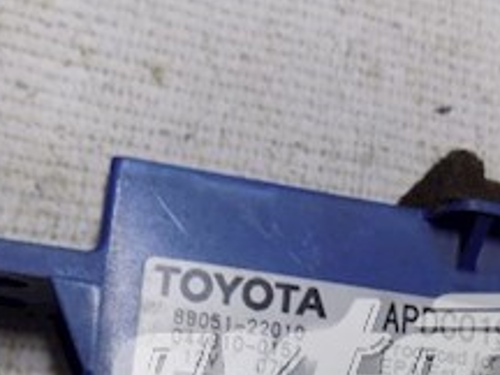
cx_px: 375
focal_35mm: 68
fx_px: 982
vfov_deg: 21.0
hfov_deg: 28.1
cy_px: 363
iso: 250
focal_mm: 4
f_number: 3.1
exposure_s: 1/30
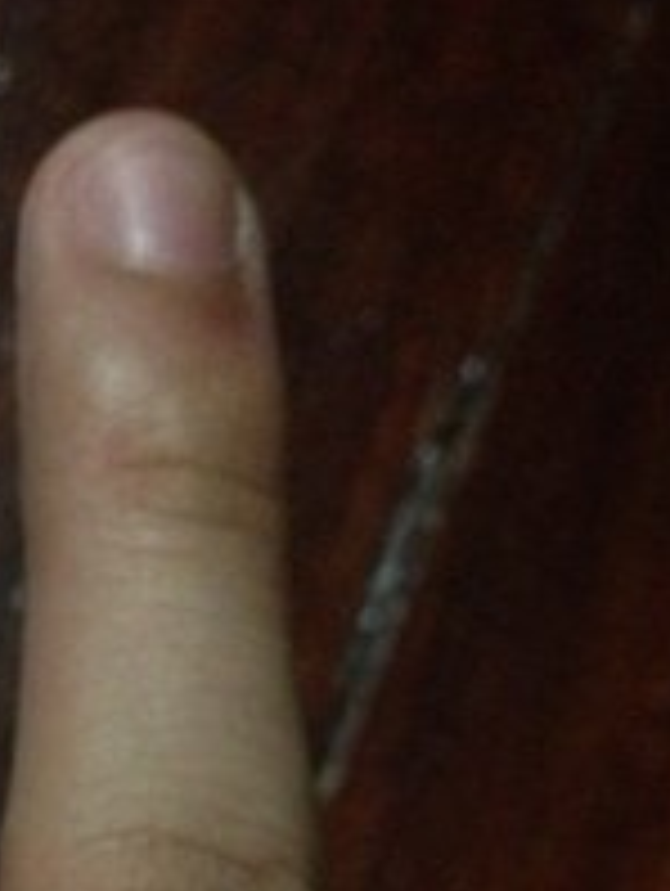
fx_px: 2730
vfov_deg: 18.1
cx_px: -63
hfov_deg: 13.7
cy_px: 878
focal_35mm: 106
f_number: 2.4
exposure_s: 1/15
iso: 640
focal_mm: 4.28
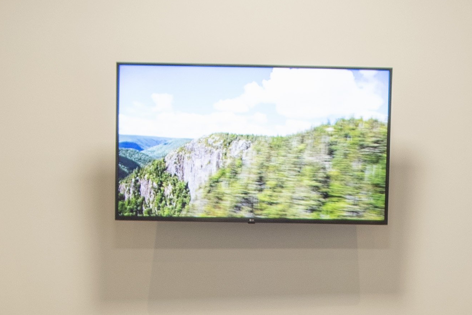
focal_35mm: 112
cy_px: 481
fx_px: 1469
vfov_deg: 11.7
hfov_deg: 18.2
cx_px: 263
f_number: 8
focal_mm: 20
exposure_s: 1/5
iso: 200
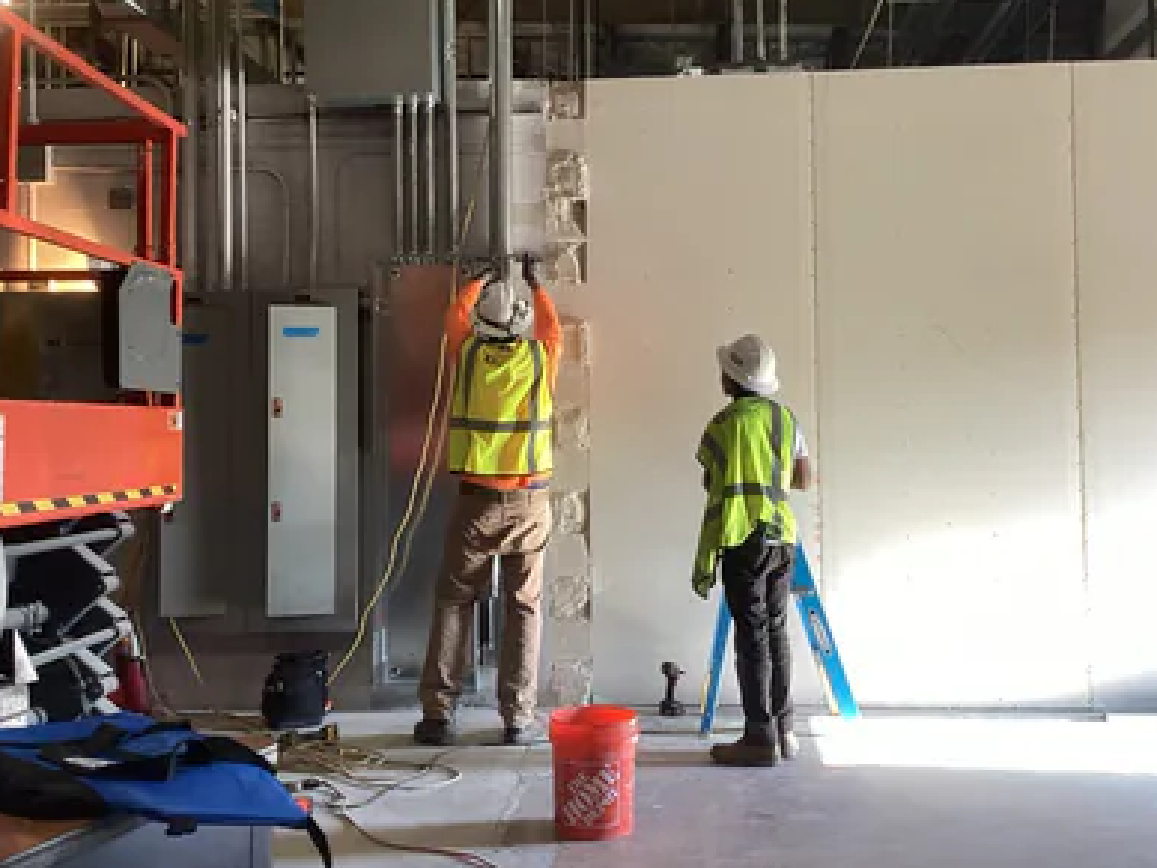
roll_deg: +0.2
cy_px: 362
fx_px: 1337
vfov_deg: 35.9
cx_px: 611
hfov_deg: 46.8
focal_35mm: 40
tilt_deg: +1.3
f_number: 2.4
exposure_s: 1/60
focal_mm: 3.3
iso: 64
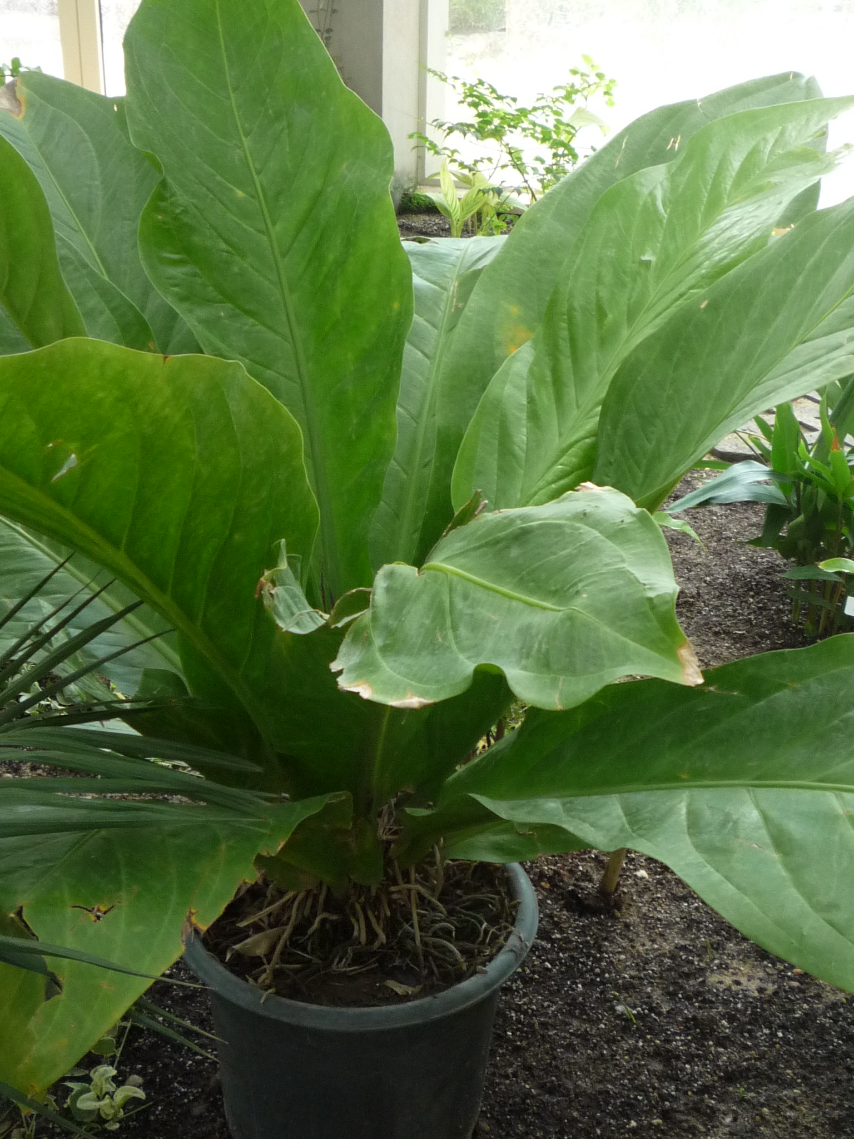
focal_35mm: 46
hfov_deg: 31.5
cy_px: 570
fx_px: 1513
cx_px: 427
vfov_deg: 41.2
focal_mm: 5.2
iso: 200
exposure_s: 1/125
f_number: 3.3
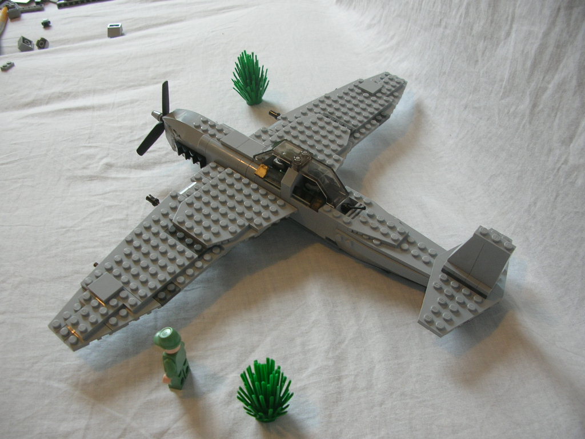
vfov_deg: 40.7
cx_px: 292
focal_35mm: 35
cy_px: 220
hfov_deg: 52.6
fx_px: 591
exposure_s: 1/13.8
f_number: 2.8
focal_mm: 5.8
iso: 50
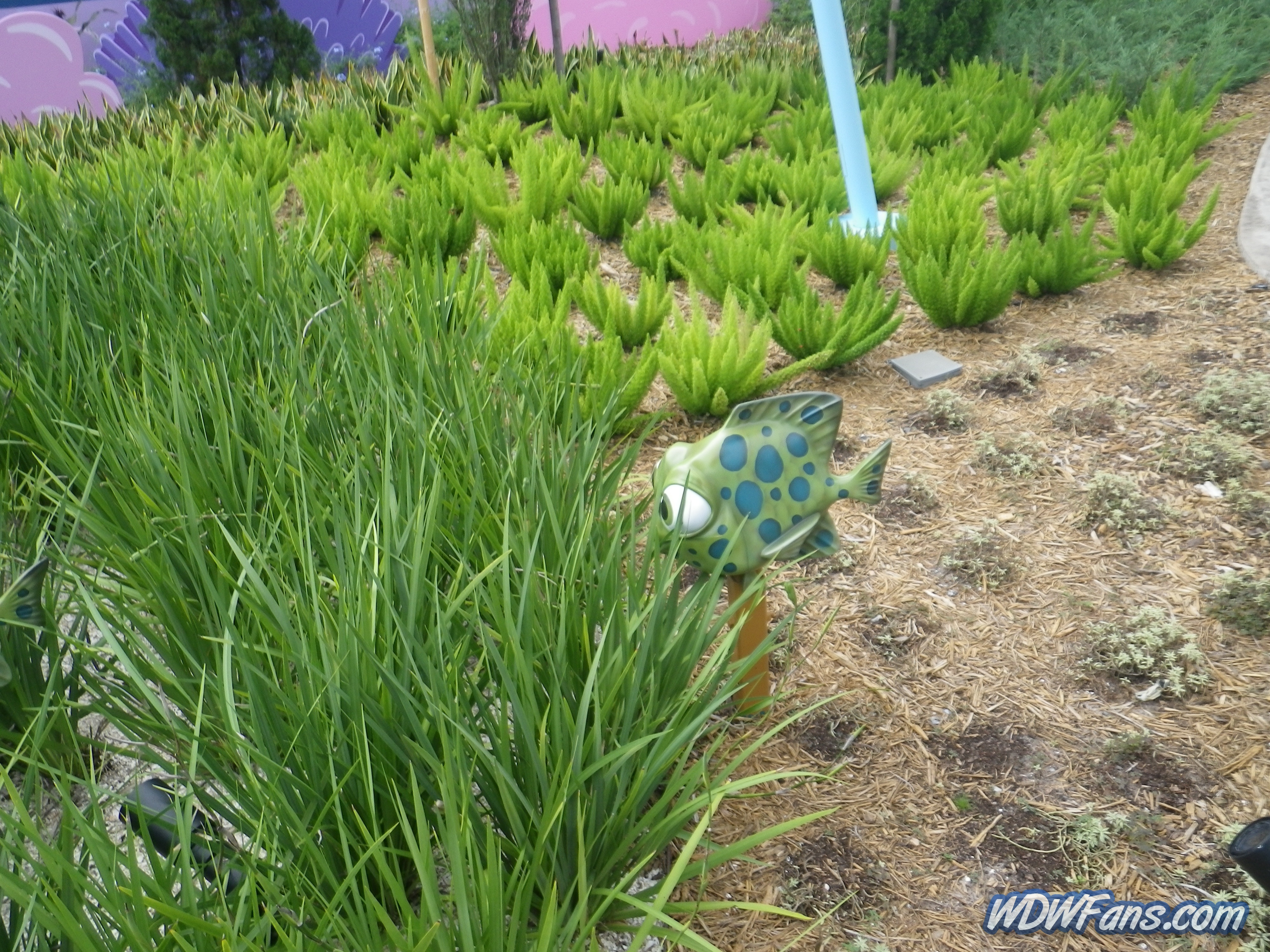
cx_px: 635
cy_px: 476
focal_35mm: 28
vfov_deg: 49.7
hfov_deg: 63.4
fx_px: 1027
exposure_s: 1/60
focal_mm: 5
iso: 80
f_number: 3.5
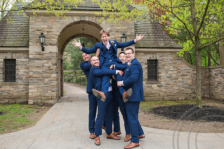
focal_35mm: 39
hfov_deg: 49.2
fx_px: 245
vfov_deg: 33.9
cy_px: 70
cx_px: 118
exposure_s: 1/320
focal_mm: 35
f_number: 3.2
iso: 450
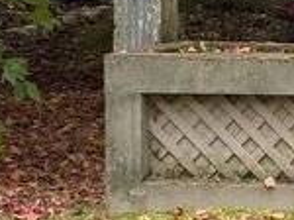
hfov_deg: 4.9
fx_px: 3400
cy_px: -101
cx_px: 319
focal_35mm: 401
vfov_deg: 3.7
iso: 160
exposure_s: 1/99
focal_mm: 15.66
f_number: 2.8
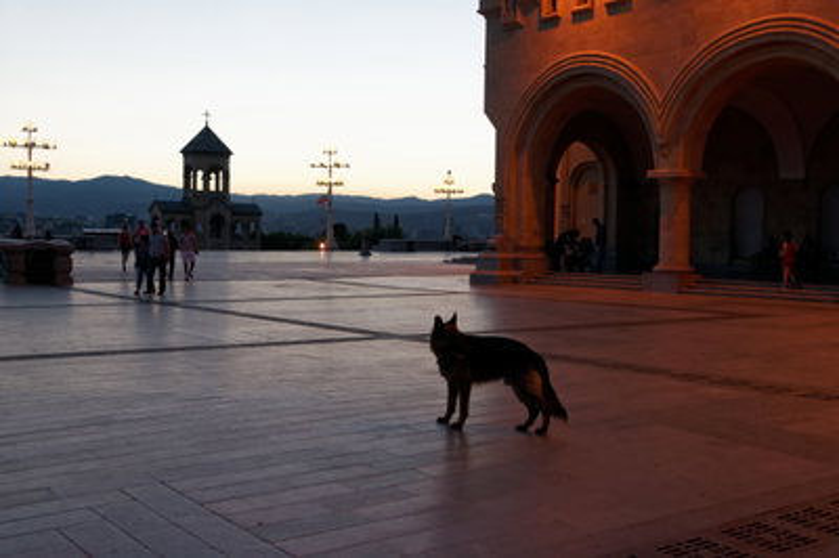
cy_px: 279
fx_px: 978
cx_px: 420
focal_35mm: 42
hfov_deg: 46.4
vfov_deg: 31.8
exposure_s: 1/200
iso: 800
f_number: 4
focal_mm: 28
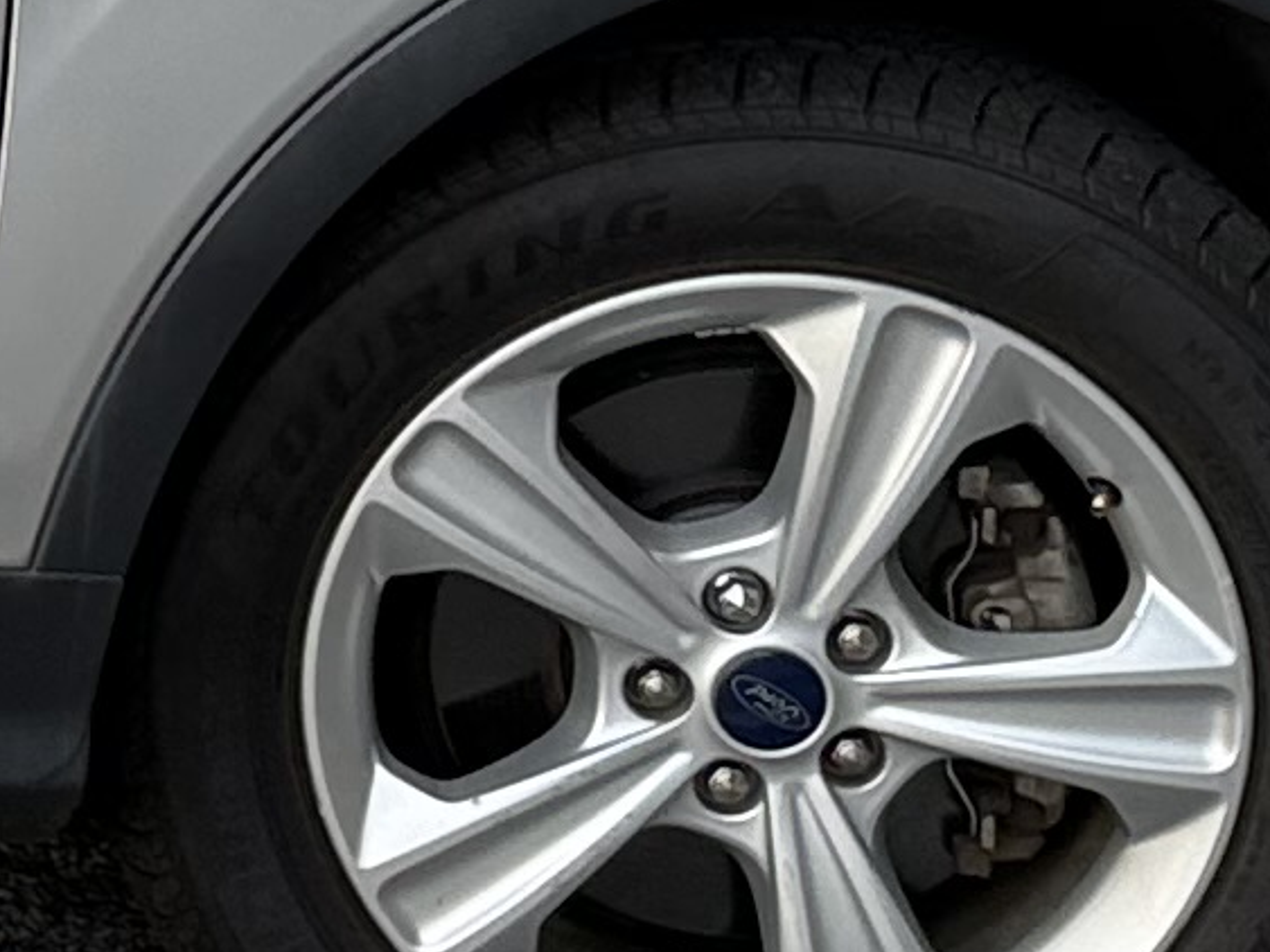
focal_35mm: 172
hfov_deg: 10.2
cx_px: -1678
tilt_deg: -7.2
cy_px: -462
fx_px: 6309
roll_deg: +1.0
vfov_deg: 8.4
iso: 80
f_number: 1.78
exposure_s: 1/2232
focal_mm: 6.76
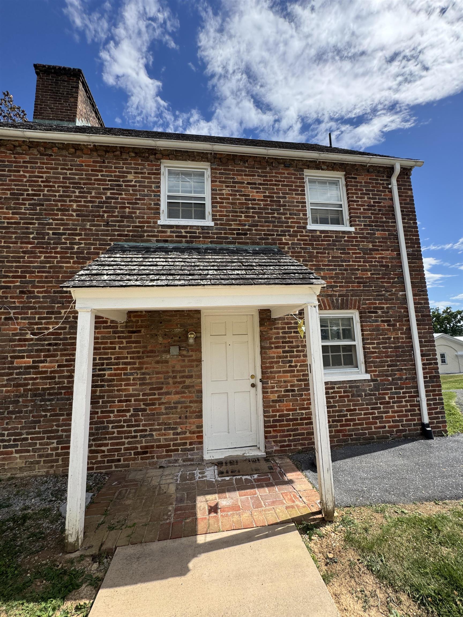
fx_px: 250
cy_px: 308
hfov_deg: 85.7
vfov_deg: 102.1
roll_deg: +3.0
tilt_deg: +9.1
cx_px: 232
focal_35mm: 14
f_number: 2.2
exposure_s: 1/1477
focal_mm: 2.22
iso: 40
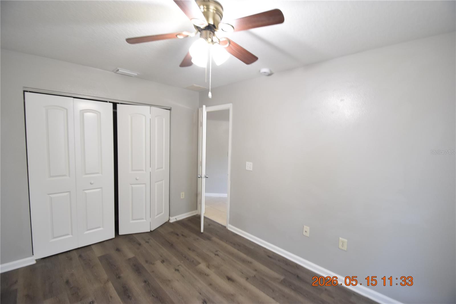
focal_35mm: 15
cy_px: 152
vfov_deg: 77.3
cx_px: 228
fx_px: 190
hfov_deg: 100.4
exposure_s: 1/15
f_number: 3.5
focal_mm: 10
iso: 800
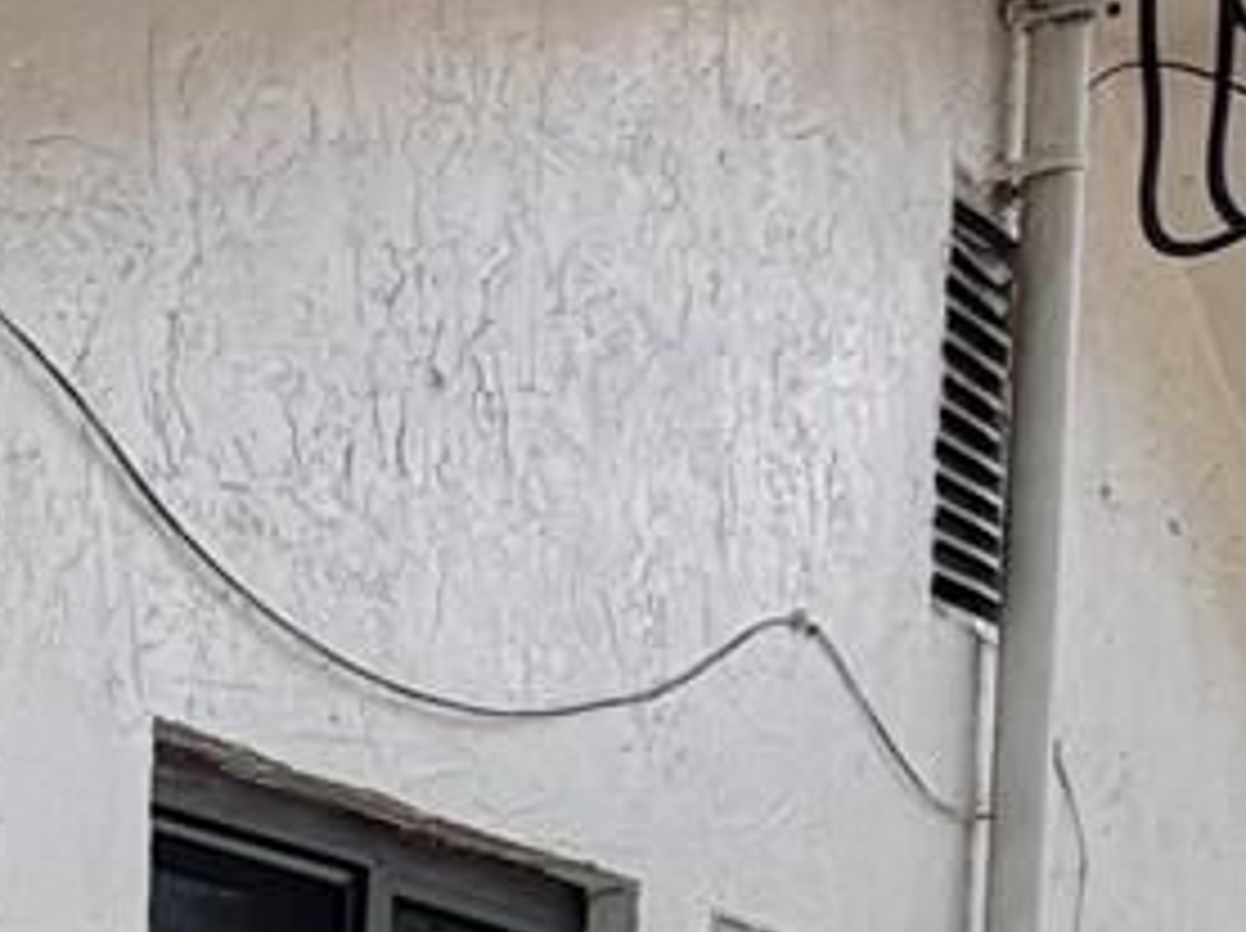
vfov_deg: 15.8
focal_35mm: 81
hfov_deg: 16.0
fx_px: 2912
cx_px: -1507
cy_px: 1616
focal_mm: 2.22
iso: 32
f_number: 2.2
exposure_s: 1/770
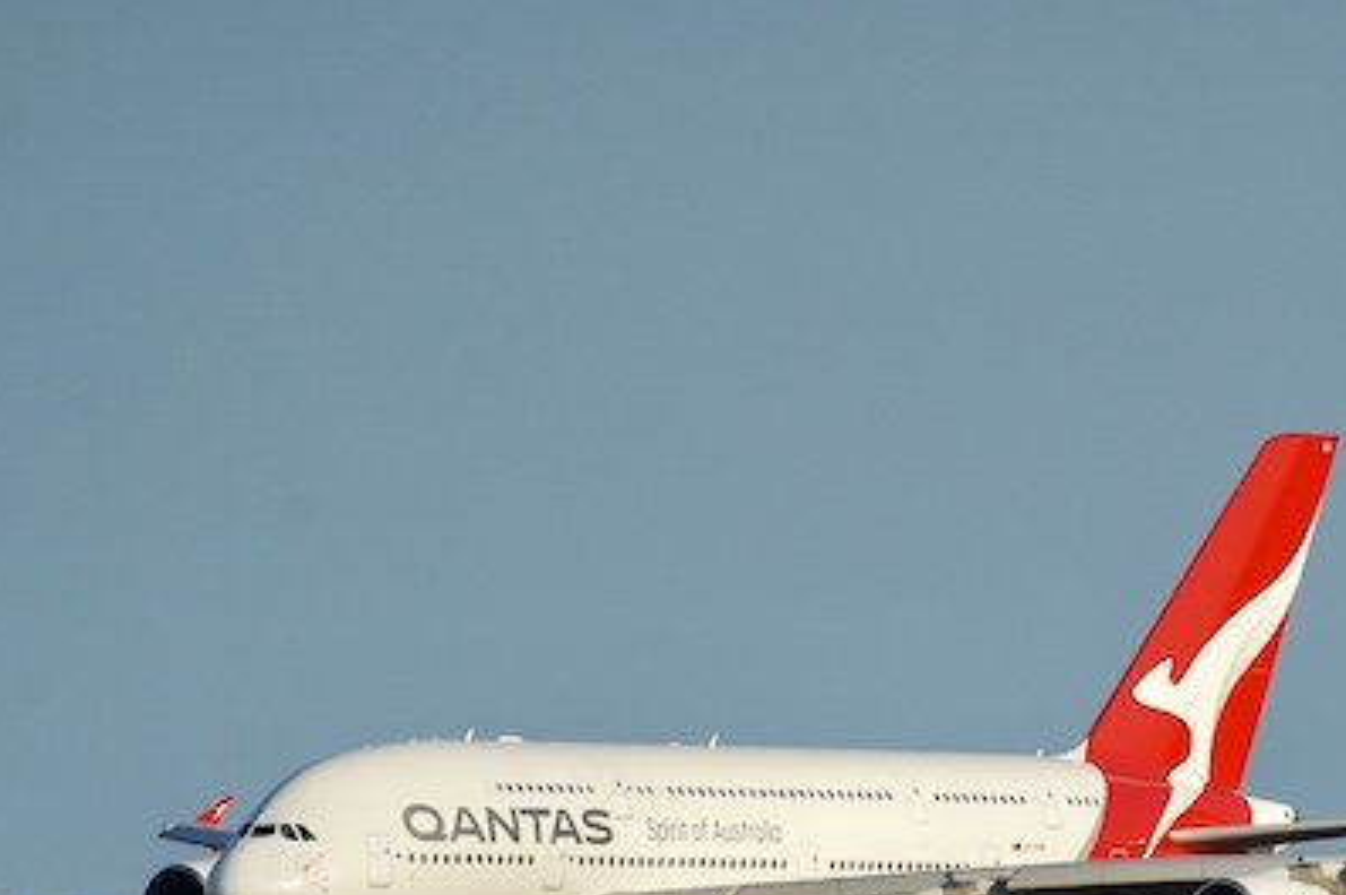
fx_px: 22601
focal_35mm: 605
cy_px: 870
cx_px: 1227
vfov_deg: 2.3
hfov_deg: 3.4
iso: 400
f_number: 5.6
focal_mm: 300
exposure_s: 1/4000
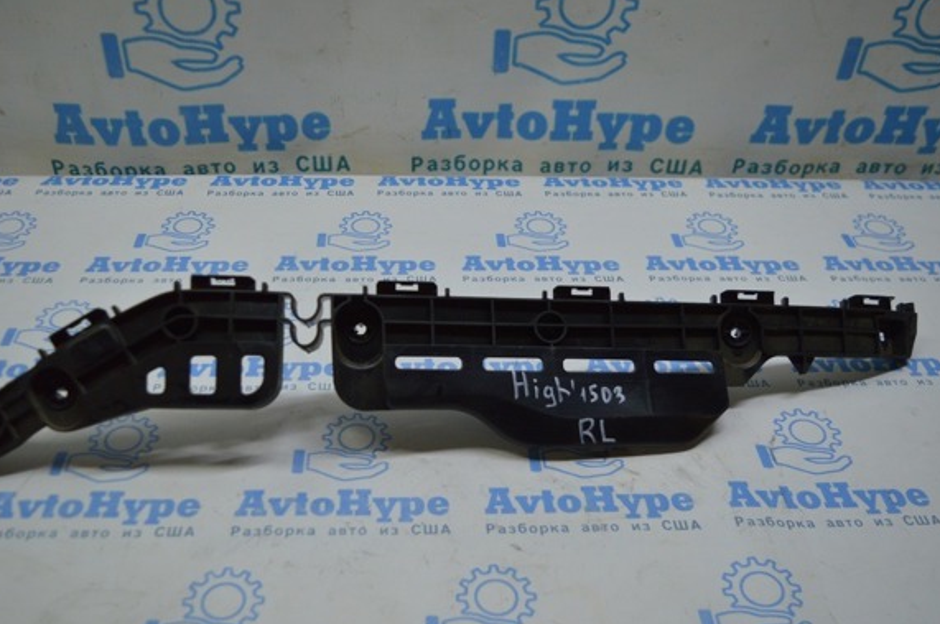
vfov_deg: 35.8
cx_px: 421
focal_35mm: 37
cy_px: 333
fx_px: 965
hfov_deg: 51.9
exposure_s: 1/200
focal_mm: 22
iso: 400
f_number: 3.8
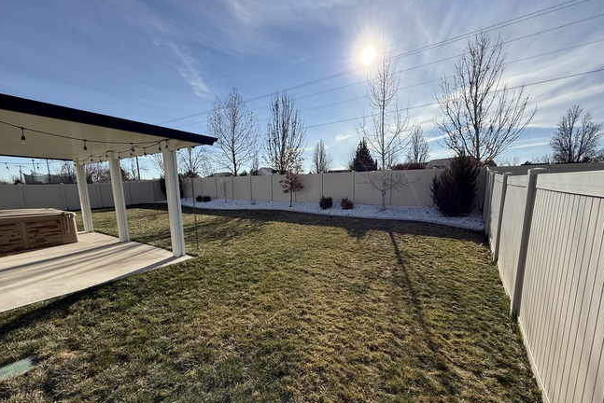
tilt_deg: -9.0
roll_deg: +1.2
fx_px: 252
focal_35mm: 15
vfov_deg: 77.2
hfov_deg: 100.4
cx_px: 301
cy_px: 222
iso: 64
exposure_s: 1/2841
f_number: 2.2
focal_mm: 2.22
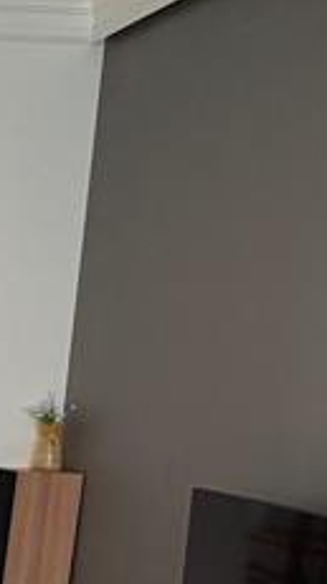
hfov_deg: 13.0
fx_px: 1051
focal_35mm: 68
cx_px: -479
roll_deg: -1.0
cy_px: 546
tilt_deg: -10.1
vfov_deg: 29.5
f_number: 2.2
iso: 125
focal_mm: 2.22
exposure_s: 1/120
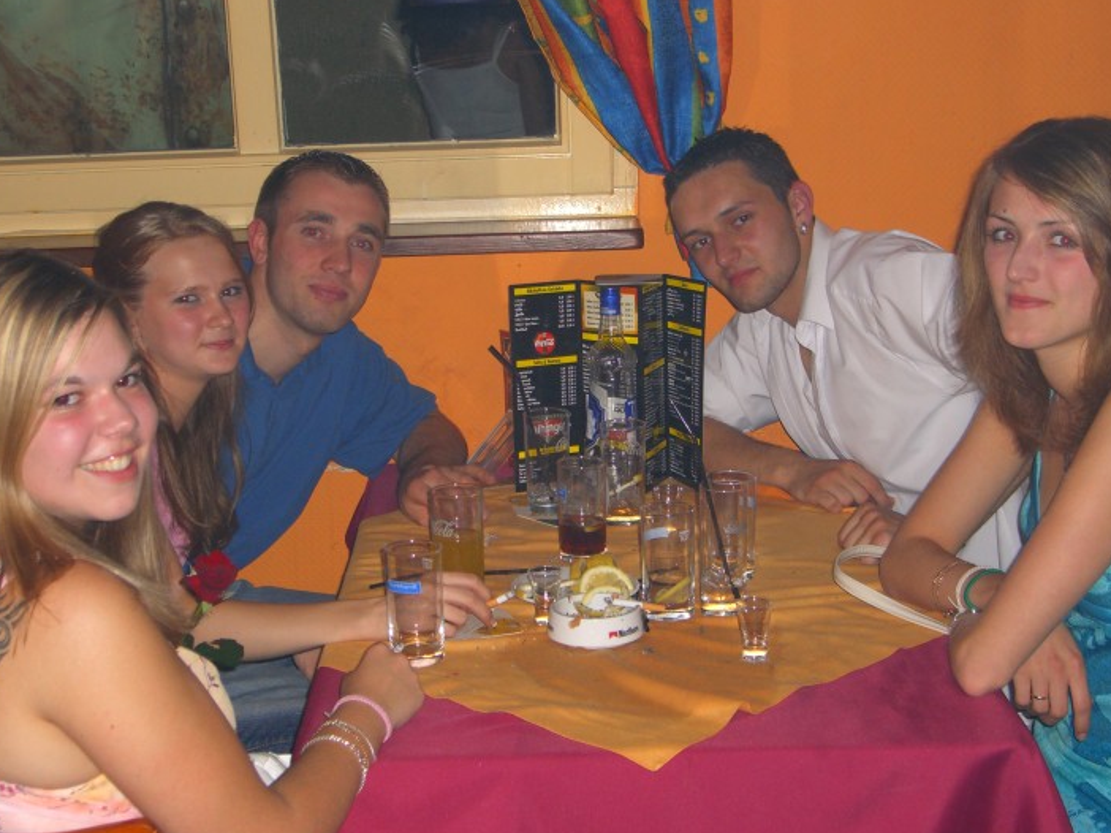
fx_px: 2085
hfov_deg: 29.8
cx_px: 562
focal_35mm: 65
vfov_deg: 22.6
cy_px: 407
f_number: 3.6
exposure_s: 1/60
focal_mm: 11.8
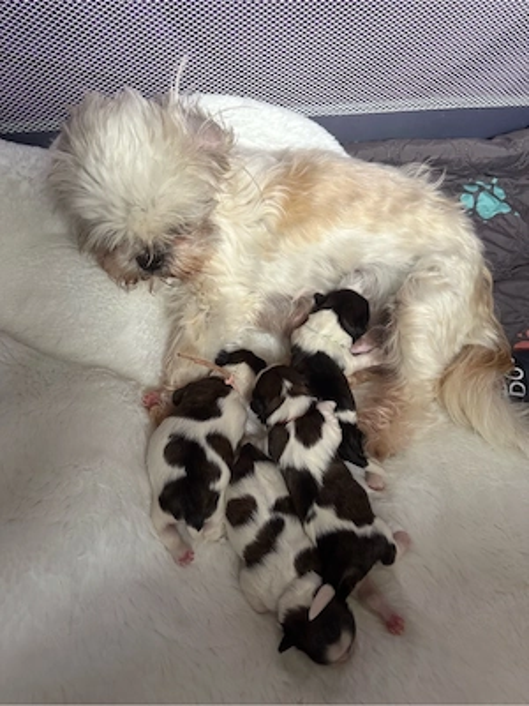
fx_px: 489
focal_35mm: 24
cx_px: 264
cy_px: 353
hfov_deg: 56.8
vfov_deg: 71.6
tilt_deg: -55.5
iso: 200
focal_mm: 6.76
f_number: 1.78
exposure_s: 1/82
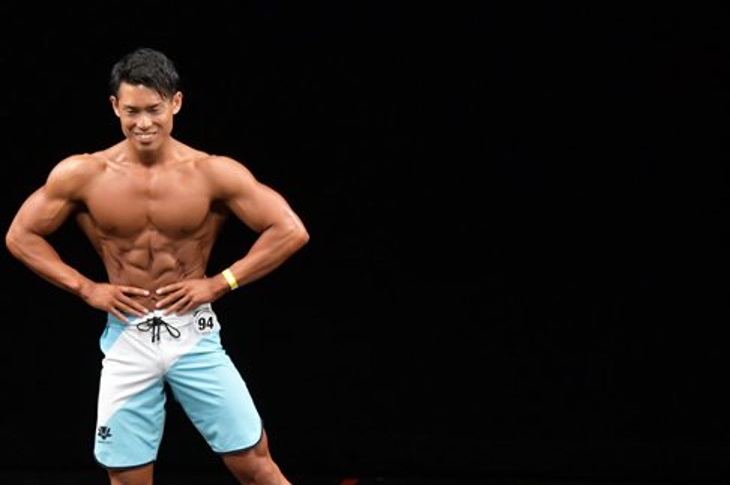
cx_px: 210
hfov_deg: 5.1
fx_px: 8245
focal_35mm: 407
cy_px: 345
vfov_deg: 3.4
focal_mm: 170
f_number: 5.6
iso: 3200
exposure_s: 1/400
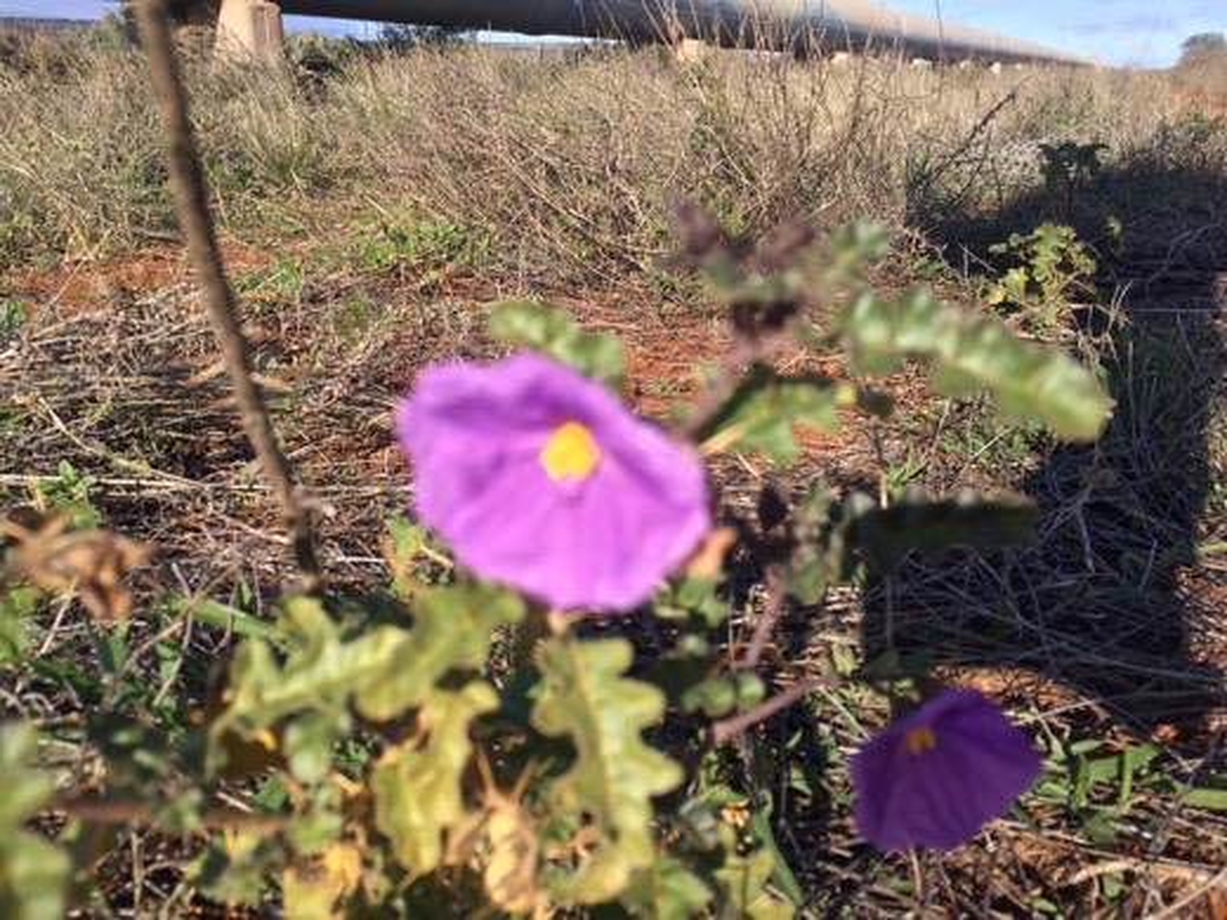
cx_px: 614
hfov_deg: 61.7
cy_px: 460
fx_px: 1028
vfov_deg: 48.2
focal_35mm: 29
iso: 32
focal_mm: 4.15
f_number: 2.2
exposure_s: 1/1580
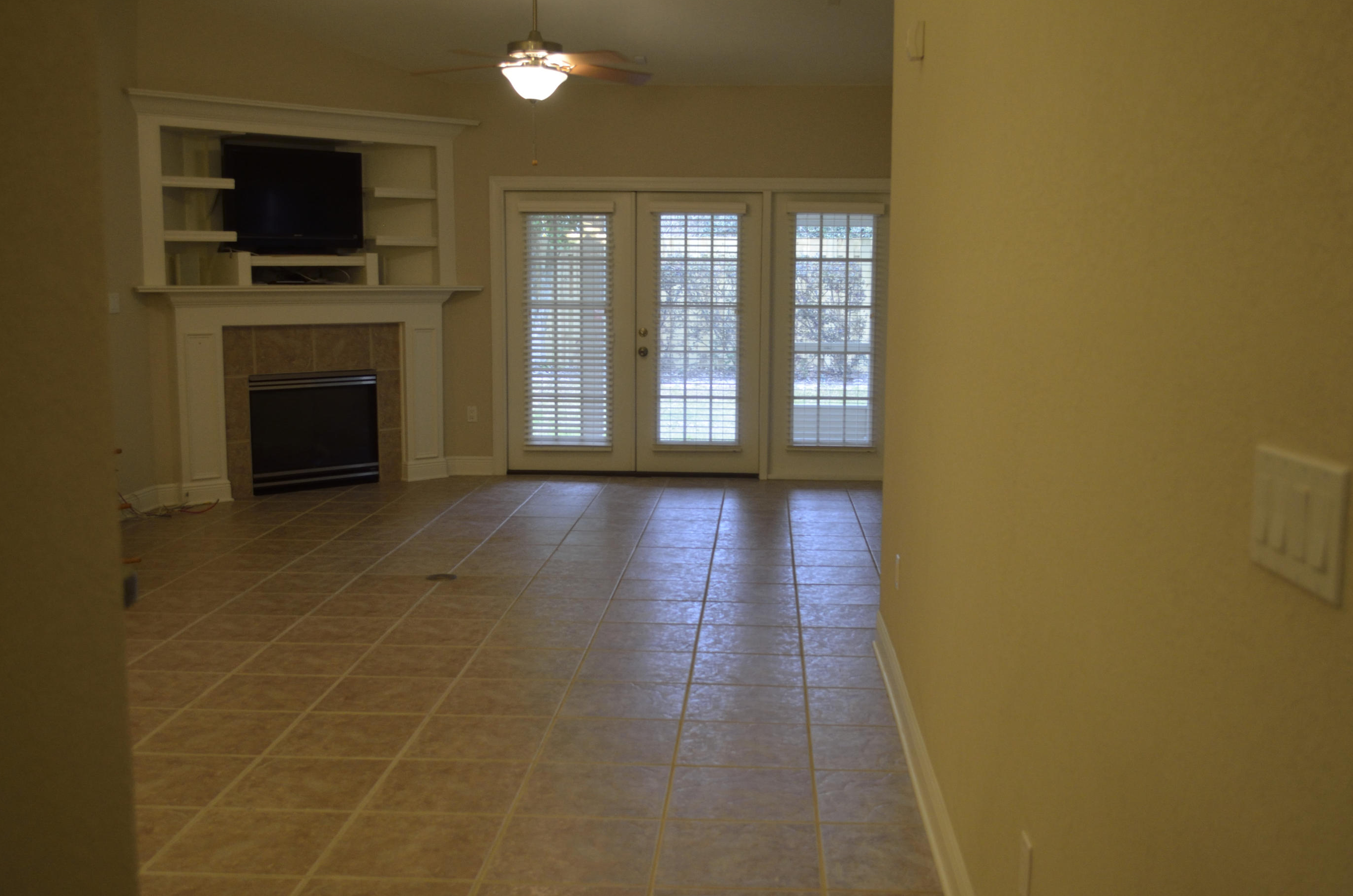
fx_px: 1350
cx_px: 699
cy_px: 462
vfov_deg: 36.7
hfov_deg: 53.2
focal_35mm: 36
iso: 640
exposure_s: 1/60
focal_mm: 22
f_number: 4
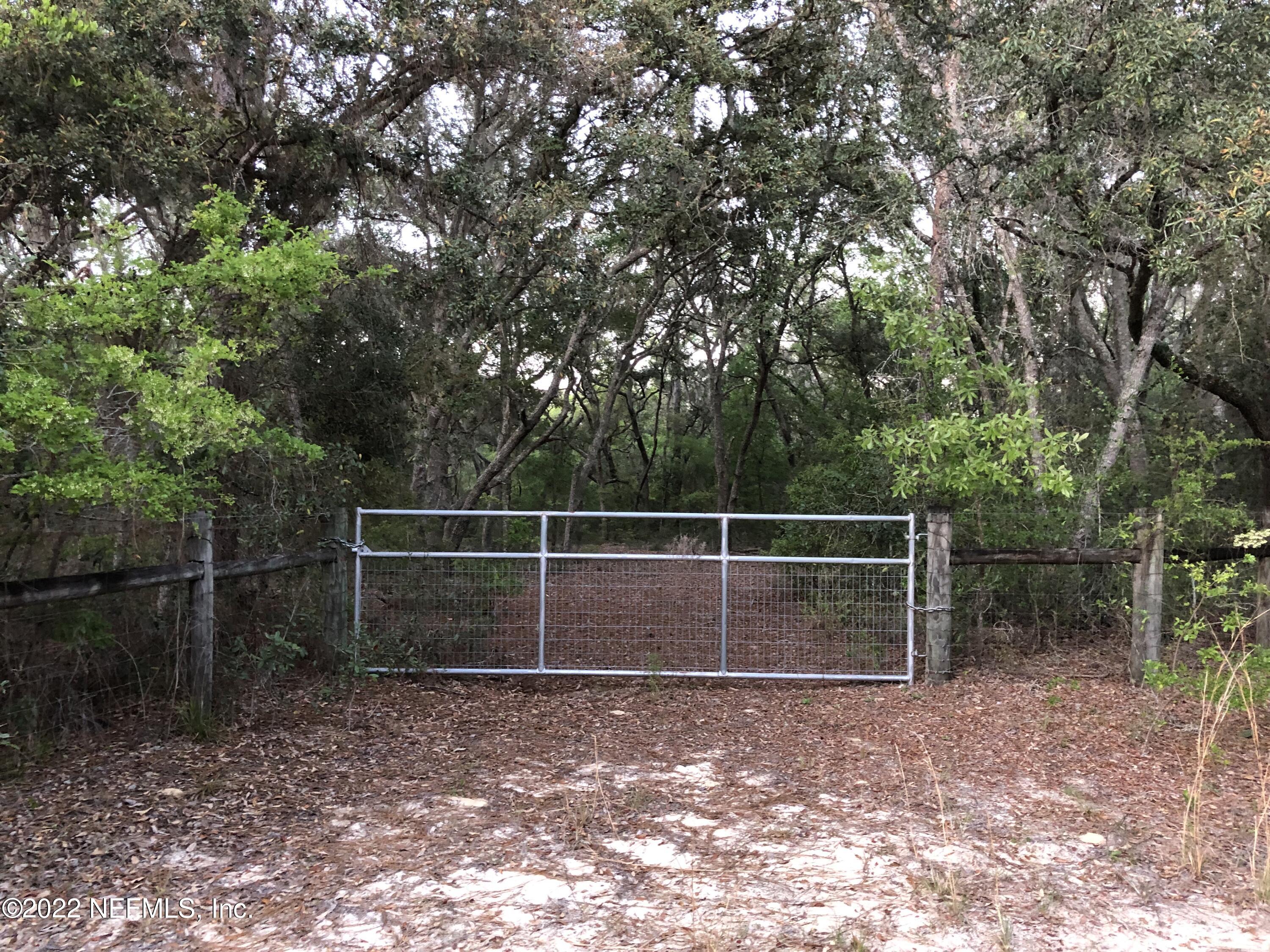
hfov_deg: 63.4
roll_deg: -0.3
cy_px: 476
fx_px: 1027
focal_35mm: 28
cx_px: 635
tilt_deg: -0.6
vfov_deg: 49.7
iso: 100
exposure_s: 1/12
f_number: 1.8
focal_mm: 3.99
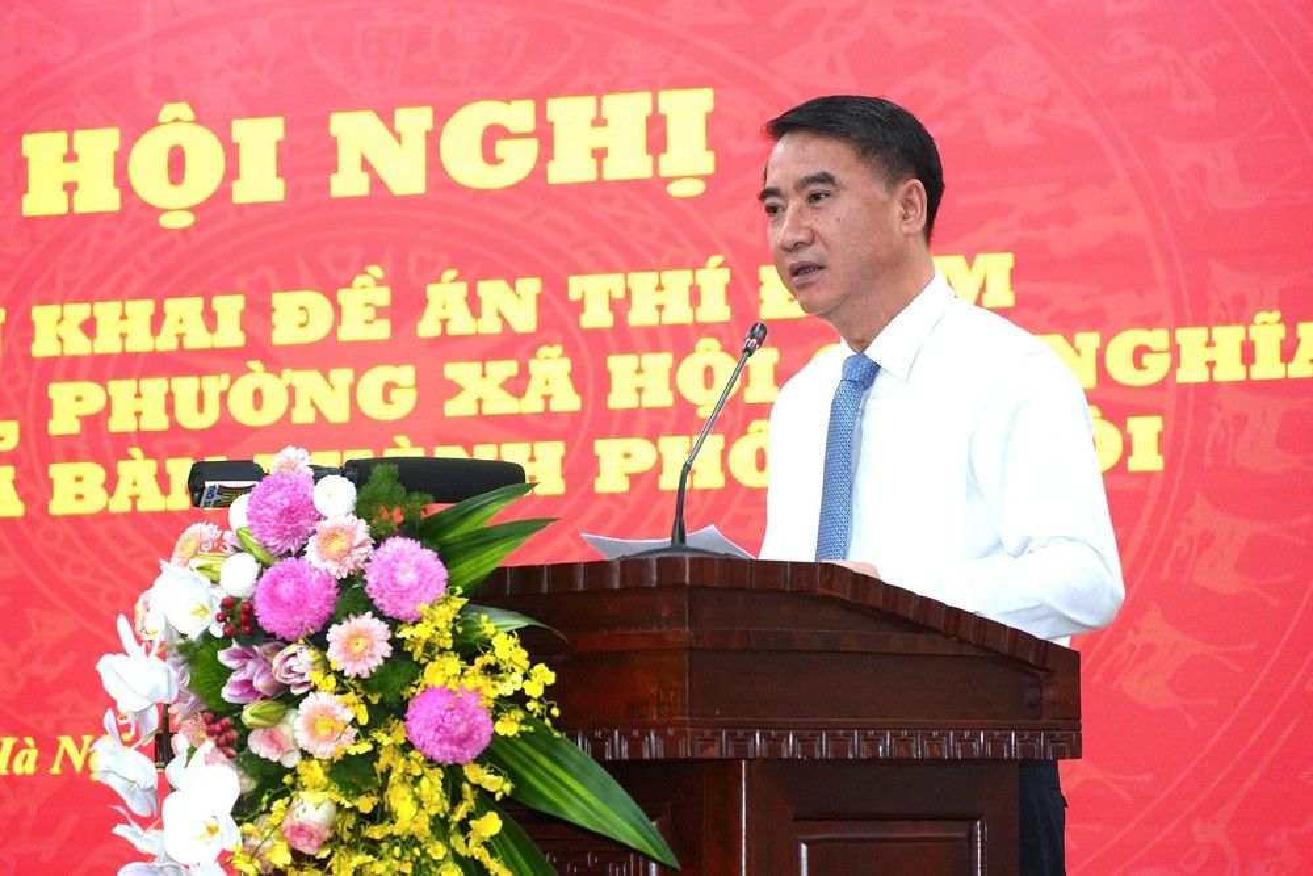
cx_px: 656
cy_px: 438
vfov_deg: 10.5
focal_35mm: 130
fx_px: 4760
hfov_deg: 15.7
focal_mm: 87
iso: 2000
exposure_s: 1/100
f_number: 5.6
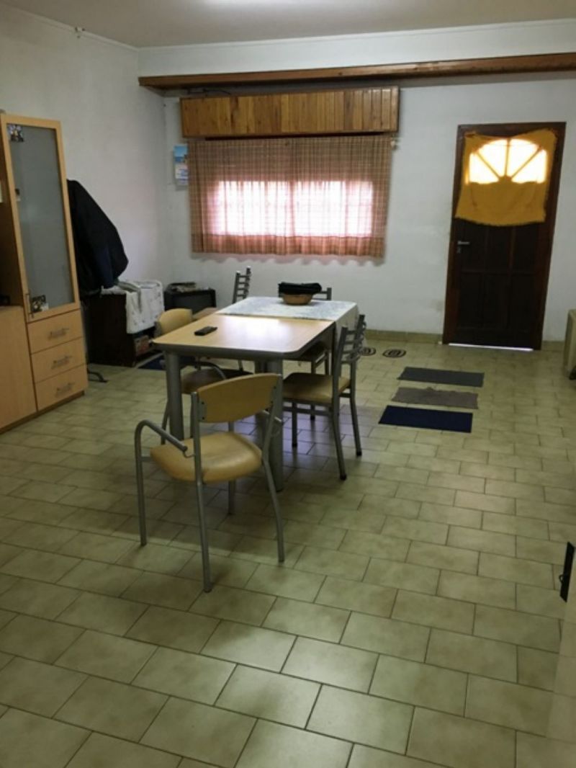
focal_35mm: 29
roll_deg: -0.9
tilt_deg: -14.9
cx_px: 288
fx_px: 643
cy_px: 384
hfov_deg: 48.2
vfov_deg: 61.6
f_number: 2.2
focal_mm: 4.15
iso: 200
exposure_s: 1/25
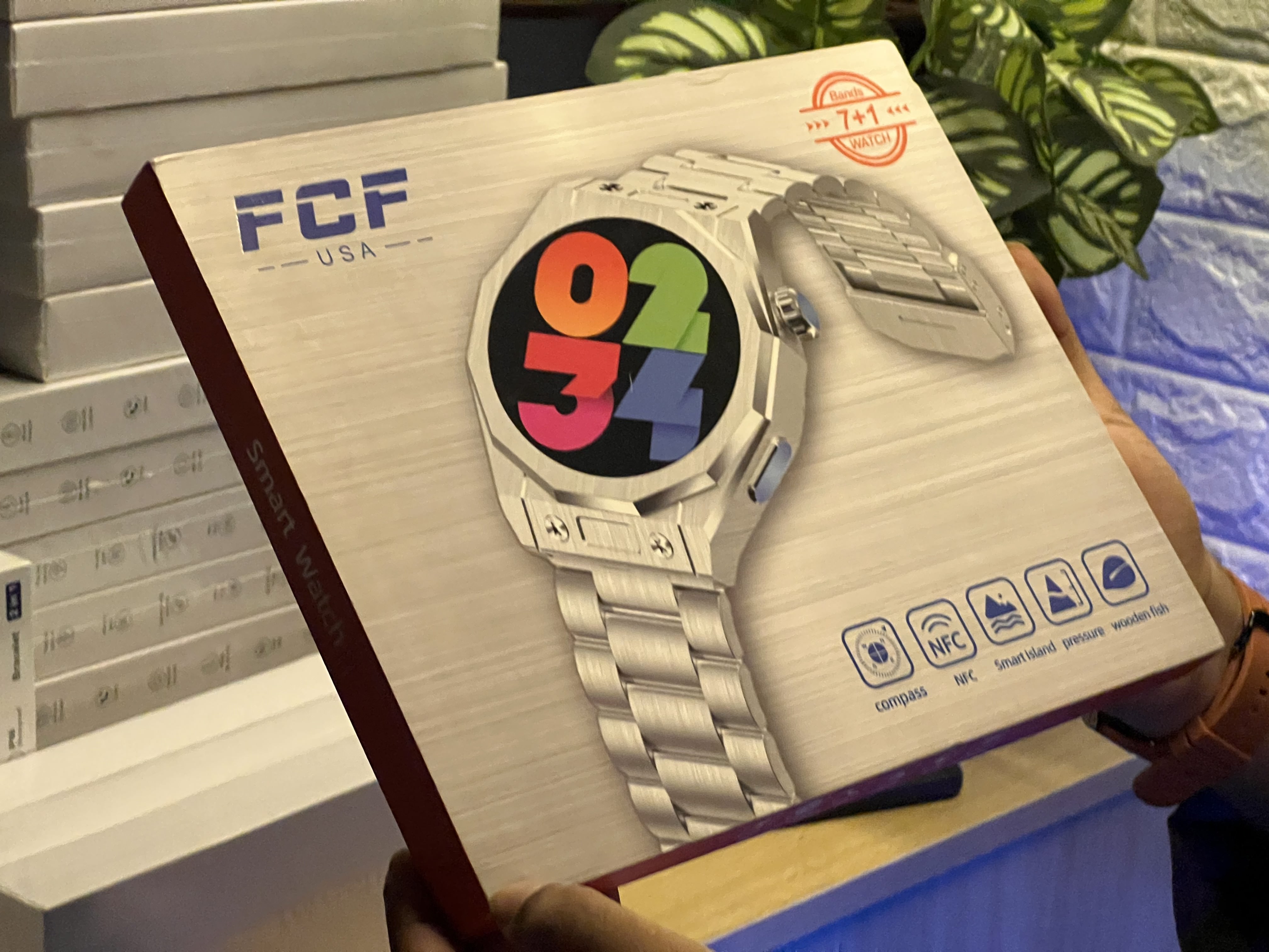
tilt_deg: -15.1
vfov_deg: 19.1
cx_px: 634
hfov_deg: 25.3
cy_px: 476
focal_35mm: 77
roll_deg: -2.2
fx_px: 2823
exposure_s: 1/50
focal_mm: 9
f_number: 2.8
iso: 800
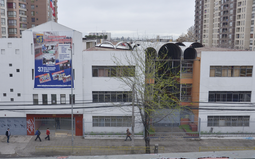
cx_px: 114
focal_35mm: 45
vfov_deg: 28.6
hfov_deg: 44.3
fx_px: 313
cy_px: 79
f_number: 6.3
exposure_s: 1/160
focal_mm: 24
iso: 400
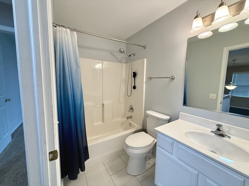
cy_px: 93
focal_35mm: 14
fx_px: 101
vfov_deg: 85.7
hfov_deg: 102.1
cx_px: 124
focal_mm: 2.22
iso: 200
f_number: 2.2
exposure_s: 1/60
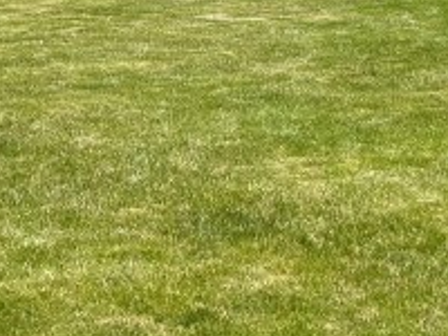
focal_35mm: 133
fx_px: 1721
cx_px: 132
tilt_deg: +3.0
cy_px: -231
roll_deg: +1.8
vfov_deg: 10.6
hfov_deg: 14.8
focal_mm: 5.7
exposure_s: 1/6579
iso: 50
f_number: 1.5
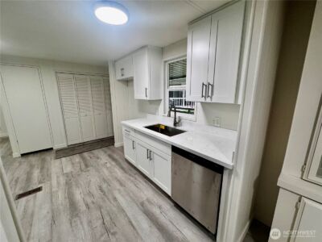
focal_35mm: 14
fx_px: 130
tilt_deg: -13.1
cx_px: 161
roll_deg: +0.3
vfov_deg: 85.7
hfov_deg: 102.1
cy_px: 121
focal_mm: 2.22
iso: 200
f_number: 2.2
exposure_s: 1/120
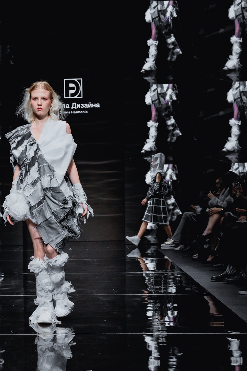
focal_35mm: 70
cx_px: 71
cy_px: 235
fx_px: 721
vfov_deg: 28.7
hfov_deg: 19.4
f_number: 4.5
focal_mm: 46
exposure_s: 1/250
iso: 2000
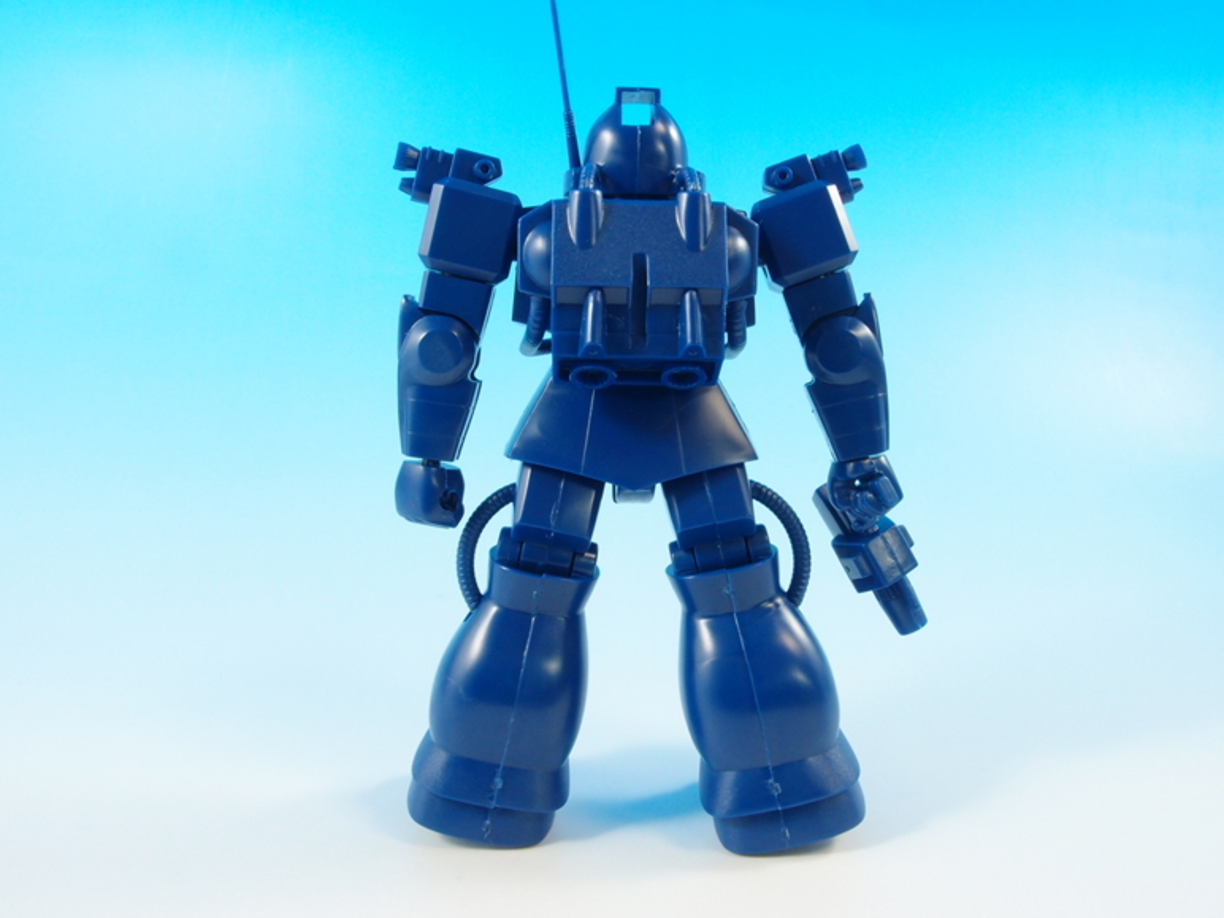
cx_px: 617
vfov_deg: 48.2
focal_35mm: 29
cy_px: 465
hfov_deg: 61.7
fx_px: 1025
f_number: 8
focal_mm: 6
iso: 100
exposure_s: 1/2
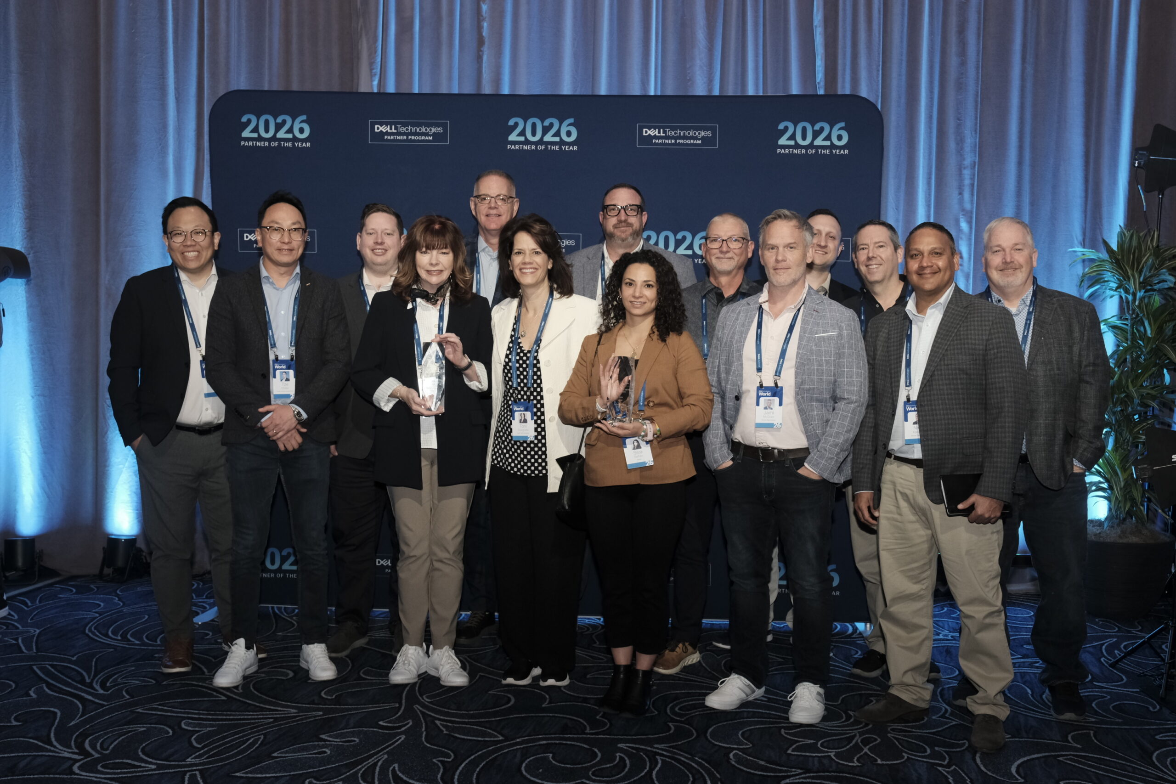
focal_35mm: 36
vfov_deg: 36.9
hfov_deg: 53.1
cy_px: 392
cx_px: 588
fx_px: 1176
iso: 1600
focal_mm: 24.2
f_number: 5
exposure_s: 1/100
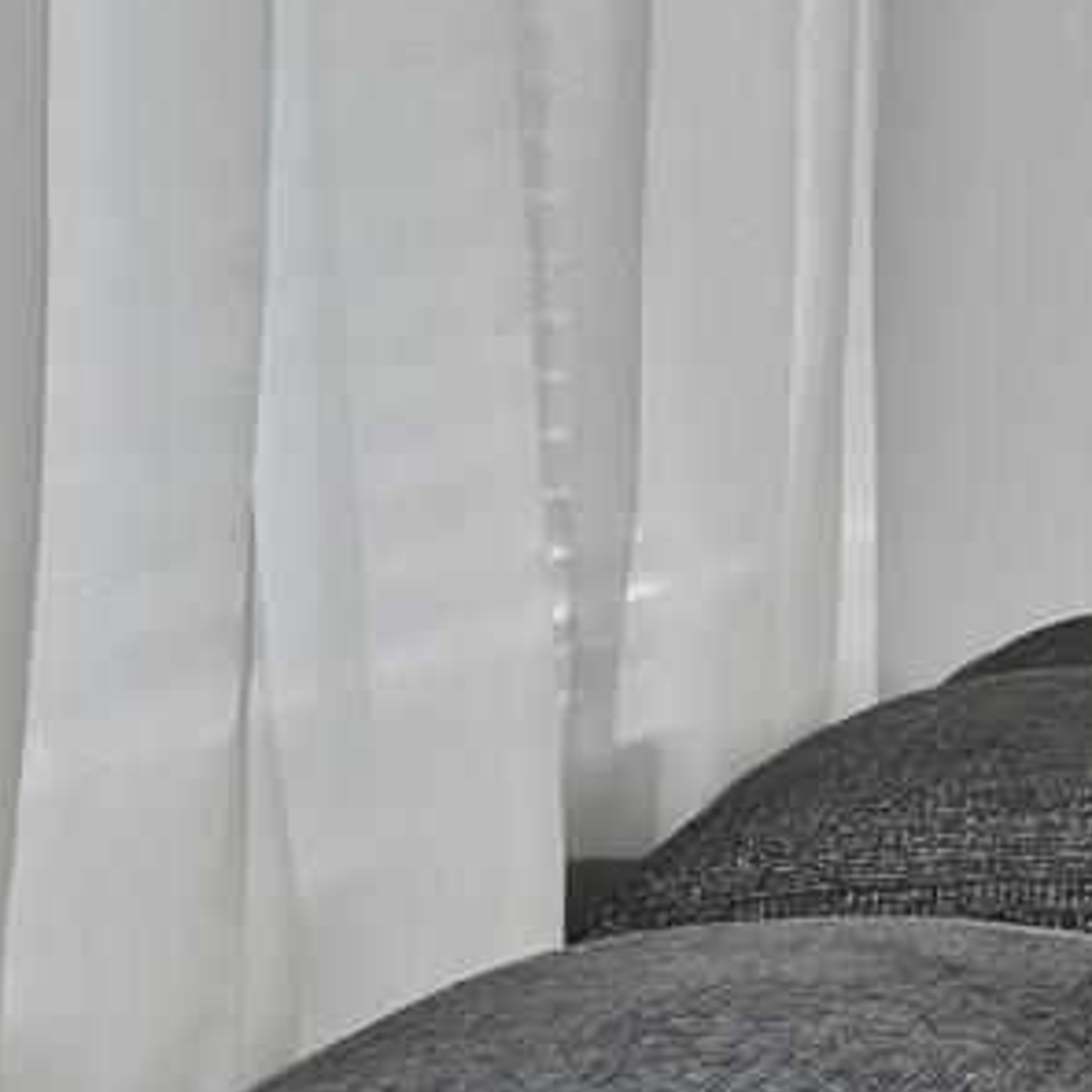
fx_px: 2463
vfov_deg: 24.6
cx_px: 3652
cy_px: 232
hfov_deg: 9.9
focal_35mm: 69
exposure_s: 1/3
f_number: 9
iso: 640
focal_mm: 12
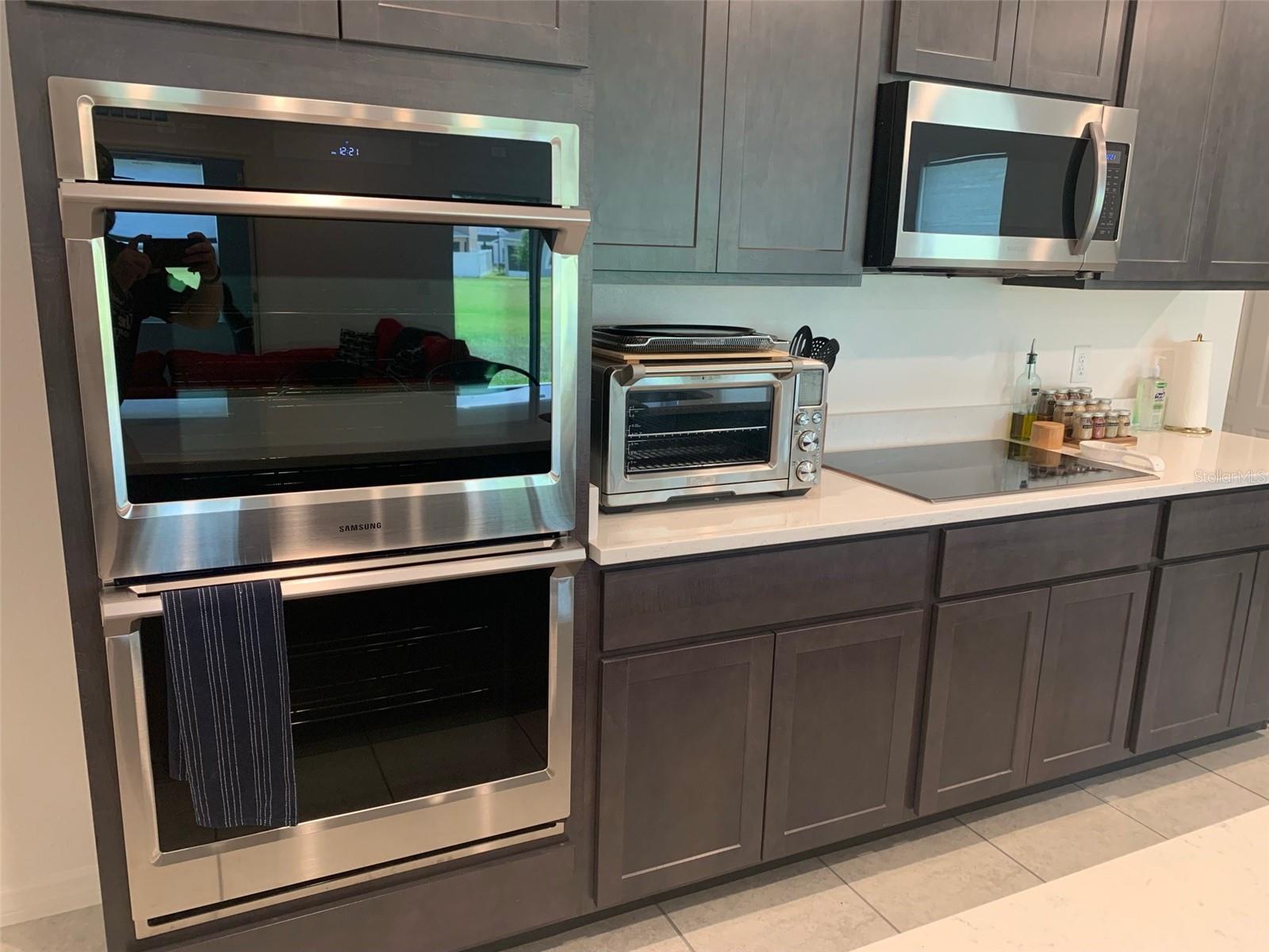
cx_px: 634
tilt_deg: -12.8
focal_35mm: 26
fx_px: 953
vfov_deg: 53.1
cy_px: 476
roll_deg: -1.7
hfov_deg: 67.3
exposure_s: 1/60
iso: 160
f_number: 1.8
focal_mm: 4.25
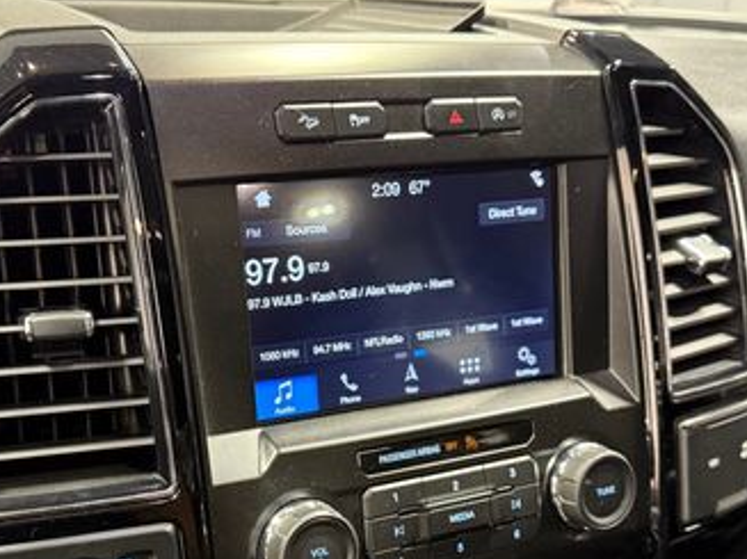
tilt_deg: -20.9
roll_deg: -2.5
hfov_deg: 40.2
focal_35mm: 47
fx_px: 1014
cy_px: 404
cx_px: 292
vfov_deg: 30.5
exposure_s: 1/60
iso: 800
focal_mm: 6.76
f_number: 1.78
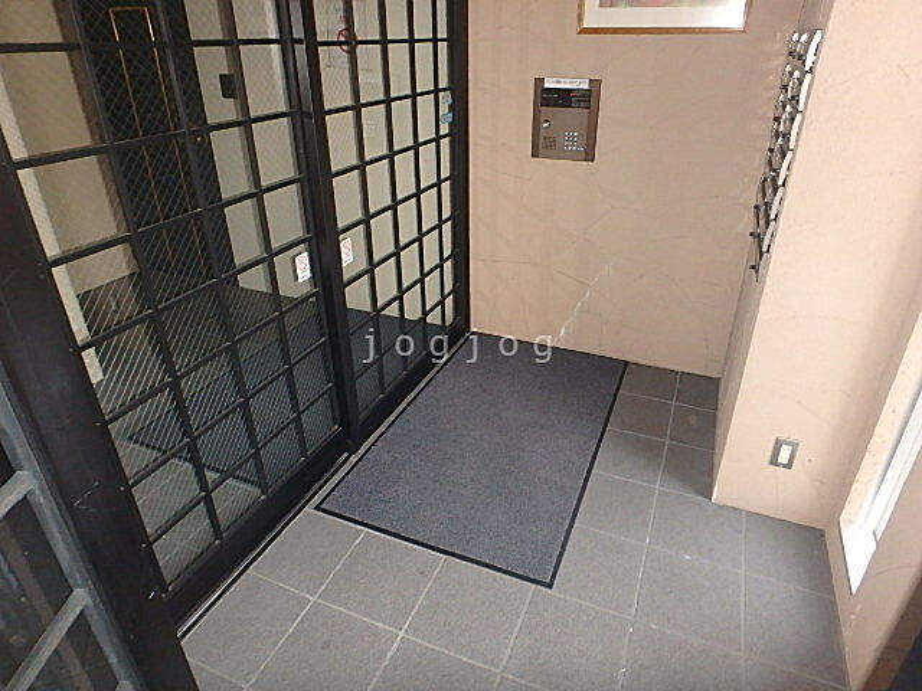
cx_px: 461
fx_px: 559
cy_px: 346
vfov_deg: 63.4
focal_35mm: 21
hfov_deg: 79.0
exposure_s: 1/30
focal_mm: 3.7
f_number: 3.5
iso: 400
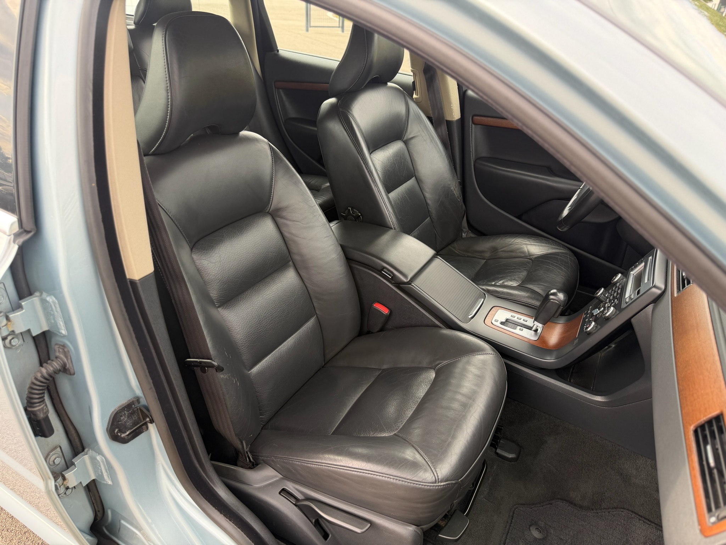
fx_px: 503
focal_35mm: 24
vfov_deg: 56.8
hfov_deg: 71.6
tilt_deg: -30.4
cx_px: 363
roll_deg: -2.6
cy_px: 272
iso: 80
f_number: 1.78
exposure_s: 1/187
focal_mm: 6.76
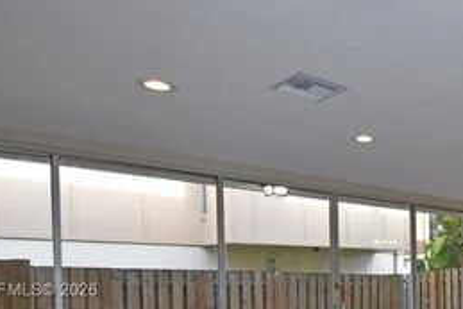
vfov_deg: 33.6
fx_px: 476
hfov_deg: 45.1
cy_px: 291
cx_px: 447
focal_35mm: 37
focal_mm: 10
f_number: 5.6
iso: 360
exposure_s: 1/200
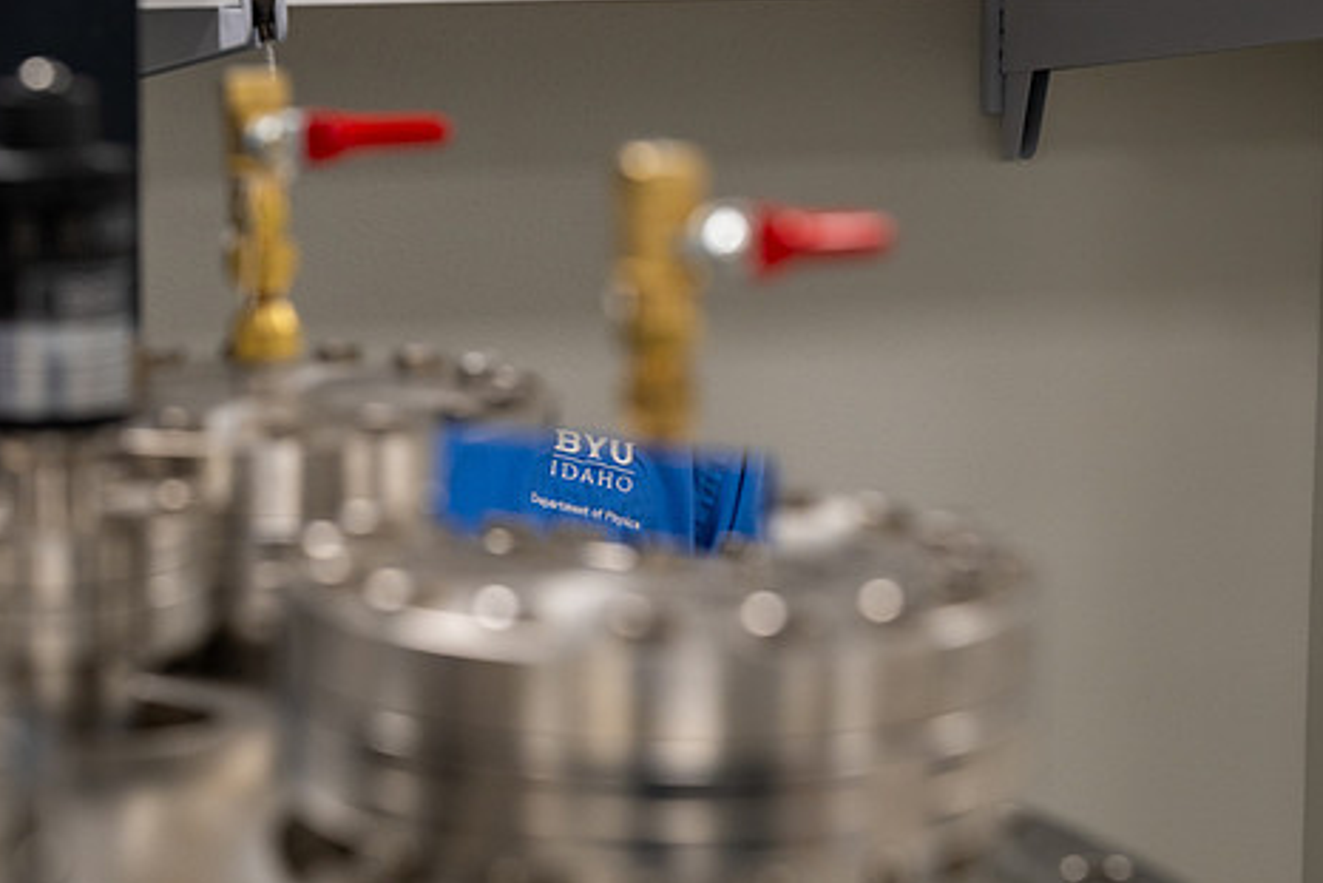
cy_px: 405
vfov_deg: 14.4
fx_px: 3492
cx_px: 520
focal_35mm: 95
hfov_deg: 21.4
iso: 800
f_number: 5.6
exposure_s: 1/100
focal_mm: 70
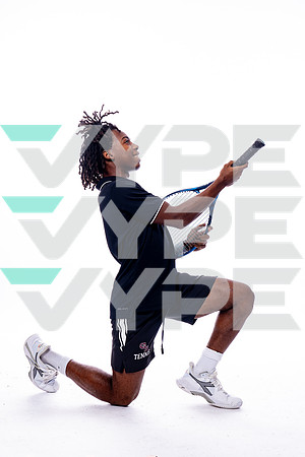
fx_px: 737
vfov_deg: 34.5
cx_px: 152
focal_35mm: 58
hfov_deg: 23.4
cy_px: 228
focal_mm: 58
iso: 400
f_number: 8
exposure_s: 1/250
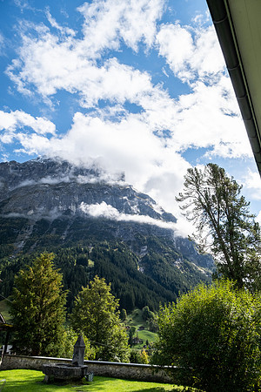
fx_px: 261
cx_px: 130
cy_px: 196
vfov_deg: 73.7
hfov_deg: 53.1
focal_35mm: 24
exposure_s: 1/420
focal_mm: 16
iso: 320
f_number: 5
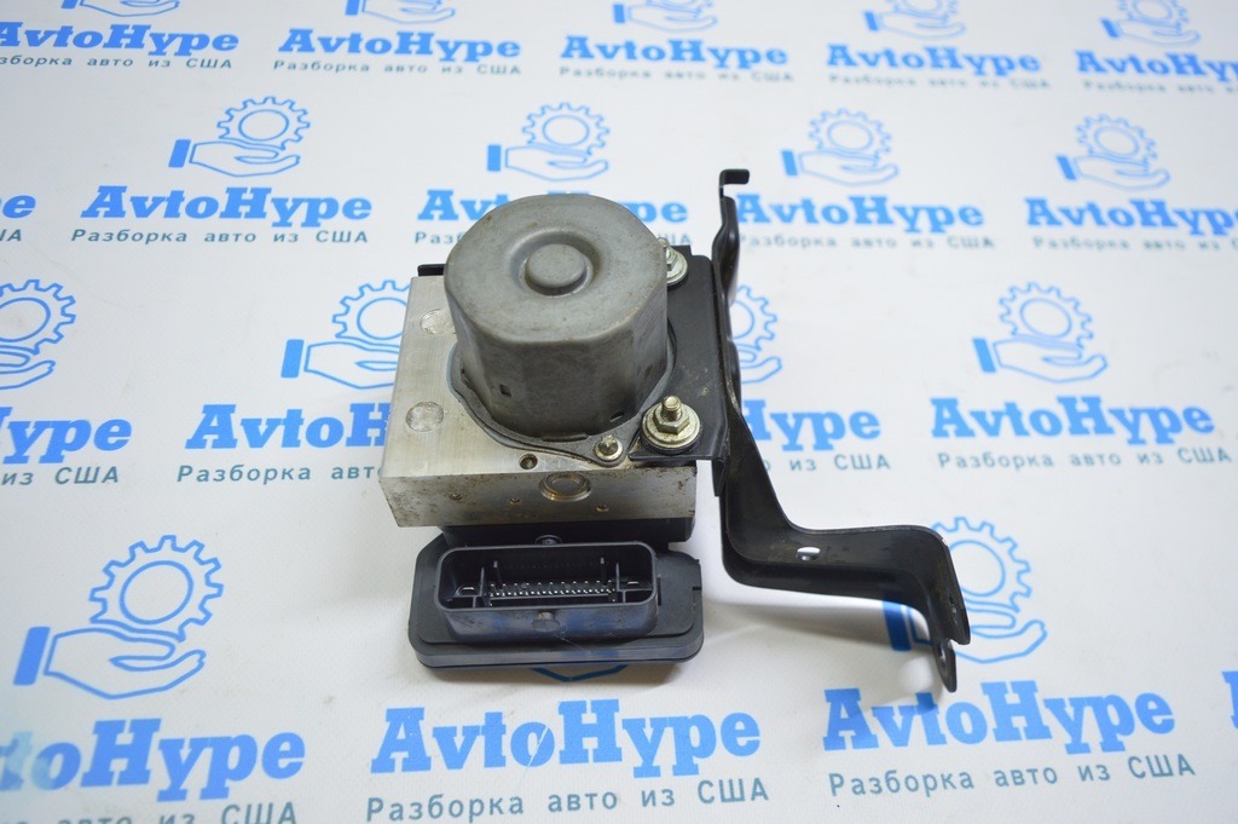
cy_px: 412
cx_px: 619
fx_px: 928
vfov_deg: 47.9
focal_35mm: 27
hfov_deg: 67.4
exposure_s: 1/50
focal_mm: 18
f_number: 3.5
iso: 400
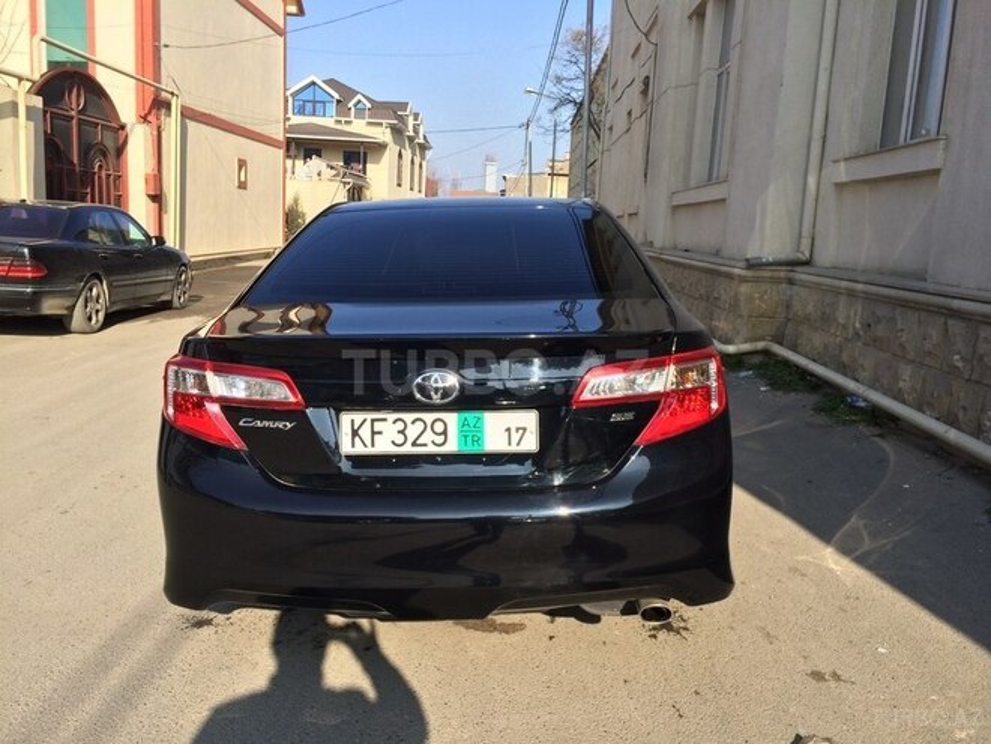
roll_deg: -1.8
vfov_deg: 48.2
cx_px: 496
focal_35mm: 29
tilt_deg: -10.1
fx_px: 830
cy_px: 372
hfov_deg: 61.7
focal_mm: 4.15
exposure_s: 1/1580
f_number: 2.2
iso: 32
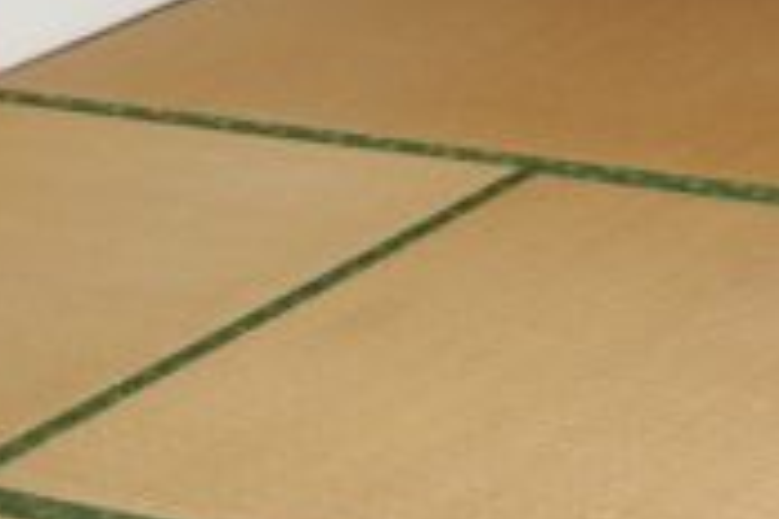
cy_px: -790
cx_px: 1343
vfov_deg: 8.4
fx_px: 3202
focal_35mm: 148
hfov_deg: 12.8
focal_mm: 10.4
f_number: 1.8
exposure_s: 1/30
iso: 400
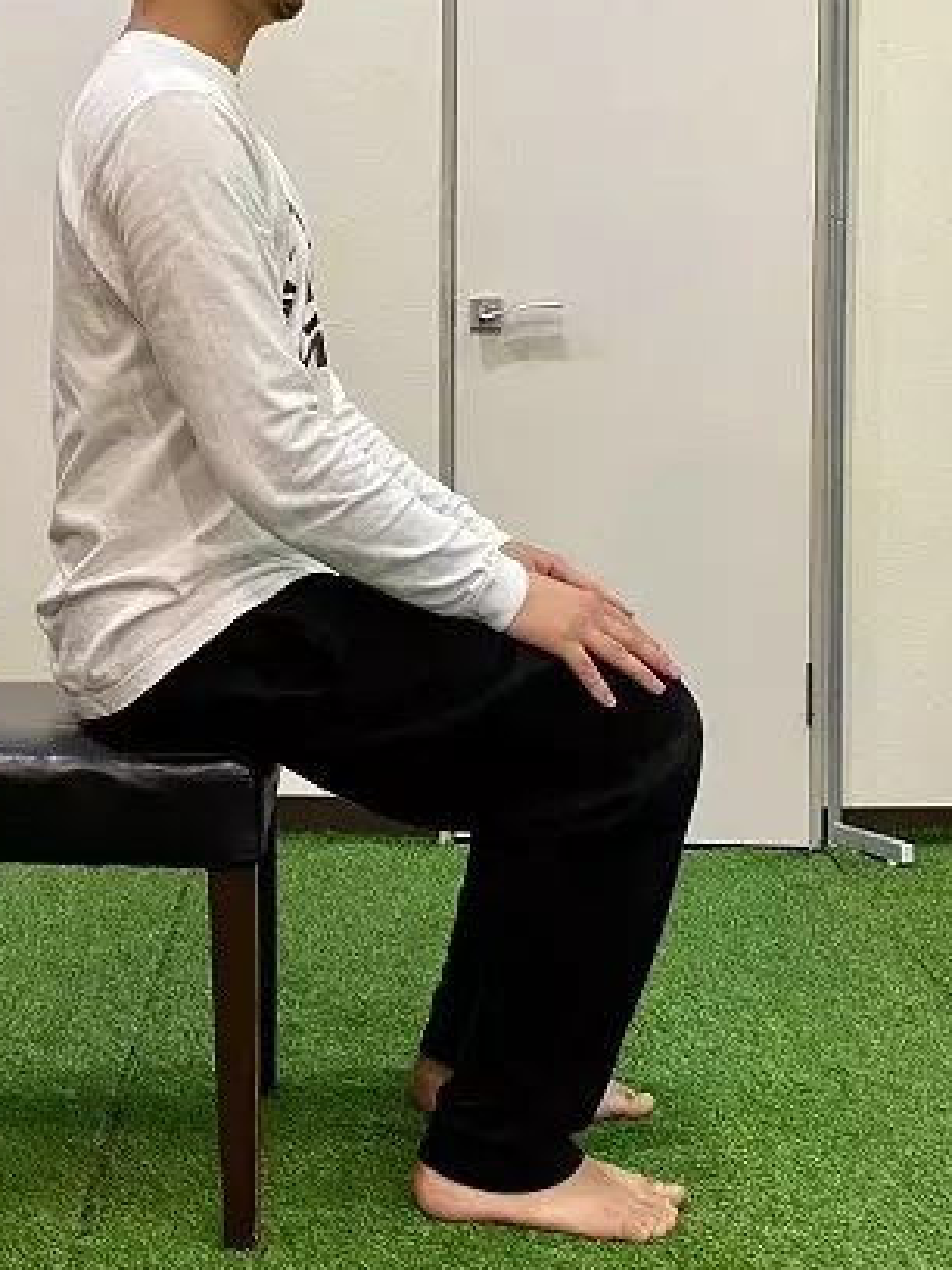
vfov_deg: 37.2
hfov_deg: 28.3
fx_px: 1870
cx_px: 292
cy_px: 464
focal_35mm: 51
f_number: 1.8
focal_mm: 4.25
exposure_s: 1/50
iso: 160
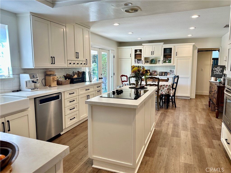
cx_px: 116
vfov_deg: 56.8
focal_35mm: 24
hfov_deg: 71.6
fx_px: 160
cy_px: 86
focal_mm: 6.86
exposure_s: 1/120
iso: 125
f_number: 1.78
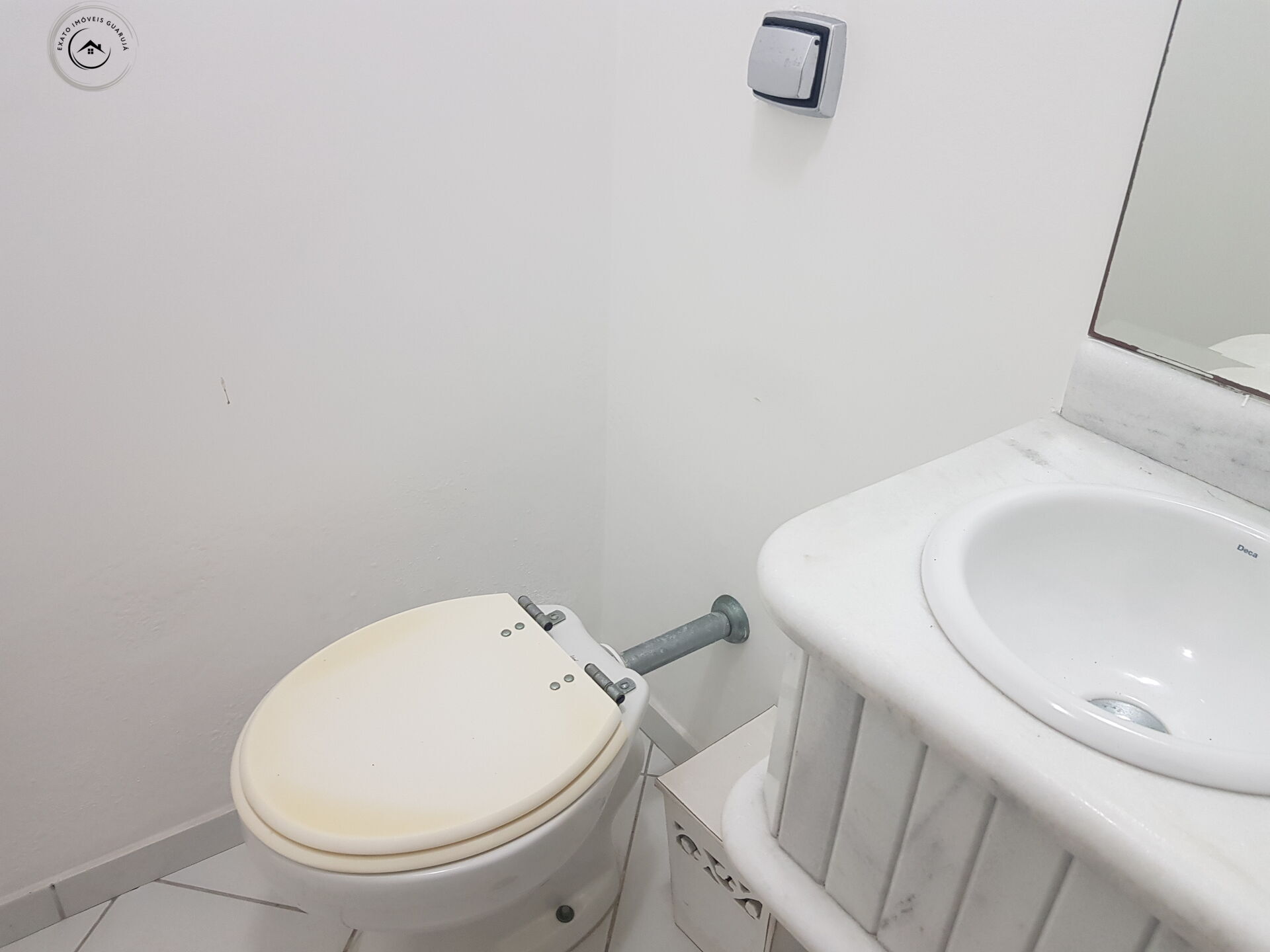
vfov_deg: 53.1
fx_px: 954
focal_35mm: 26
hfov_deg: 67.3
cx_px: 635
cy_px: 476
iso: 100
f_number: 1.7
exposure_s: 1/60
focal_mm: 4.2
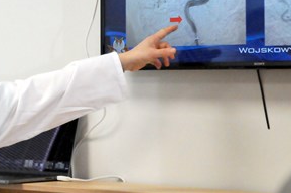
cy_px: -2
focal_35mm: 173
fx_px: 1397
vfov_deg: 7.9
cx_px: 33
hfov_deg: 11.8
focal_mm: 52
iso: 2500
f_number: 5
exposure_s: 1/500
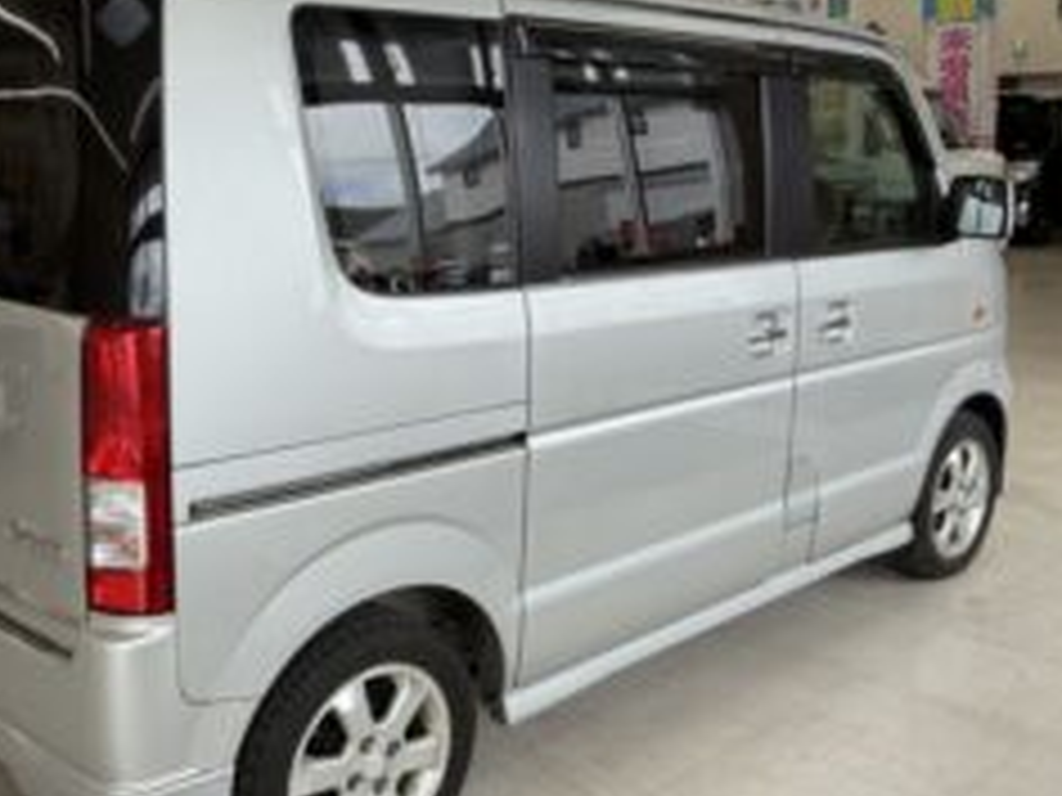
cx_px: 464
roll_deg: +0.0
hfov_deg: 46.7
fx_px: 1227
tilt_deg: -10.5
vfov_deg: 35.9
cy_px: 344
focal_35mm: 40
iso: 40
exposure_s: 1/129
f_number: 2.2
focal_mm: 2.22
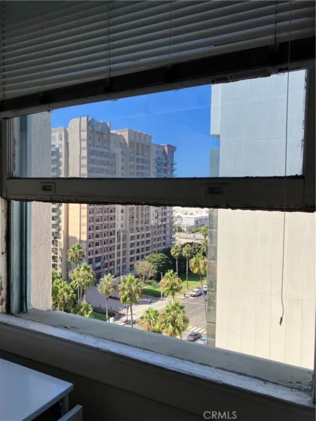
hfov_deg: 49.7
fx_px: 341
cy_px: 210
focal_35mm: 28
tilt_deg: -1.5
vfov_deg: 63.4
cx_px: 158
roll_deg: -1.8
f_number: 1.8
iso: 32
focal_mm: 3.99
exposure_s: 1/883
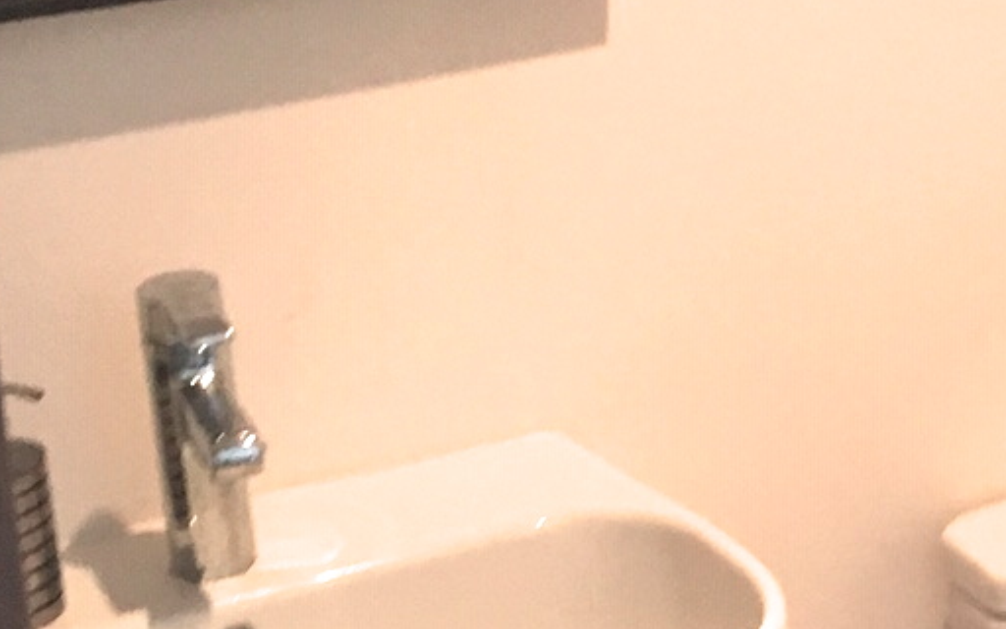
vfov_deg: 10.7
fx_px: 3317
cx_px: 1263
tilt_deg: -14.0
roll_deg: +2.8
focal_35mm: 121
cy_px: -16
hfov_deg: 16.4
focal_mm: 4.15
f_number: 2.2
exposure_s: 1/30
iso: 80
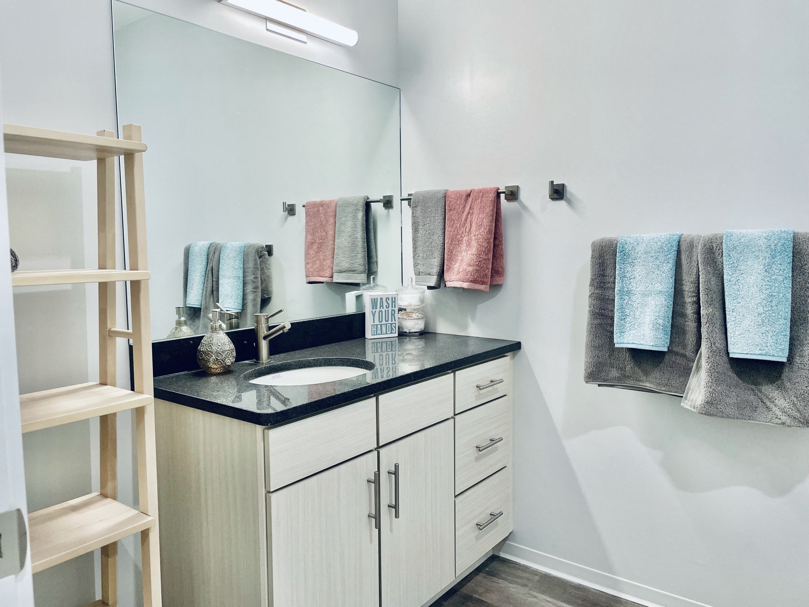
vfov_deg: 53.1
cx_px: 404
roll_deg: +0.8
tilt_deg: -5.0
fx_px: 608
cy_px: 304
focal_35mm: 26
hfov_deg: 67.3
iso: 64
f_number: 1.6
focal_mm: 4.2
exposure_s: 1/60
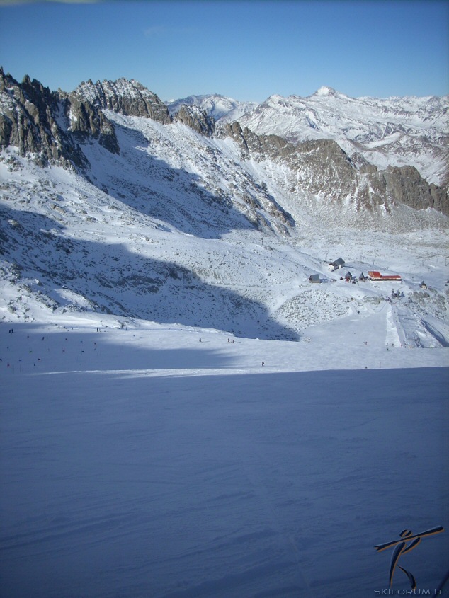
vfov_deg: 50.1
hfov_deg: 38.7
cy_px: 299
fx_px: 640
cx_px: 224
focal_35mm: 37
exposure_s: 1/546
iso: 64
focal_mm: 6.2
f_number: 5.6
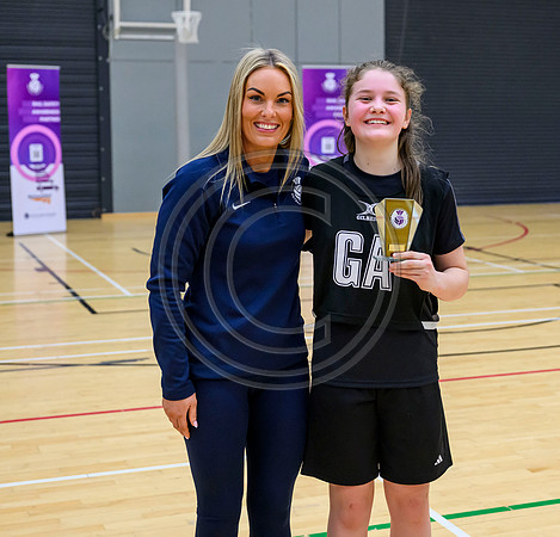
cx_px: 350
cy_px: 230
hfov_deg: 28.4
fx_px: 1103
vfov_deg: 27.4
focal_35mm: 61
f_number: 3.5
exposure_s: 1/640
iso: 5000
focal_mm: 43
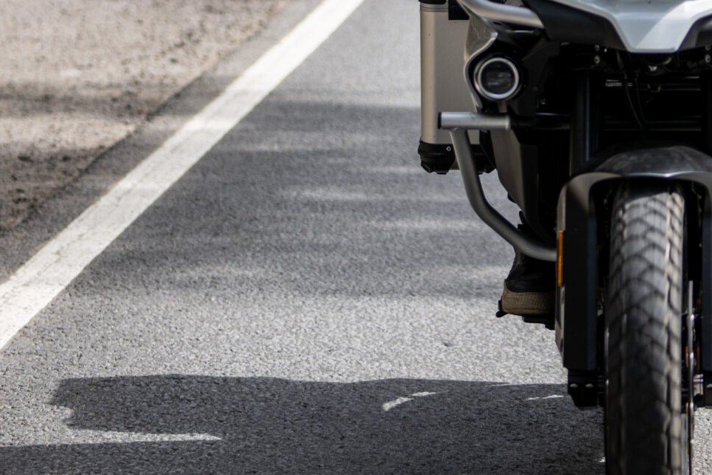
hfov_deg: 11.0
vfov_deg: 7.4
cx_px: 566
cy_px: 40
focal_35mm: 186
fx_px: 3678
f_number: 2.8
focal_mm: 70
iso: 125
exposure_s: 1/1600
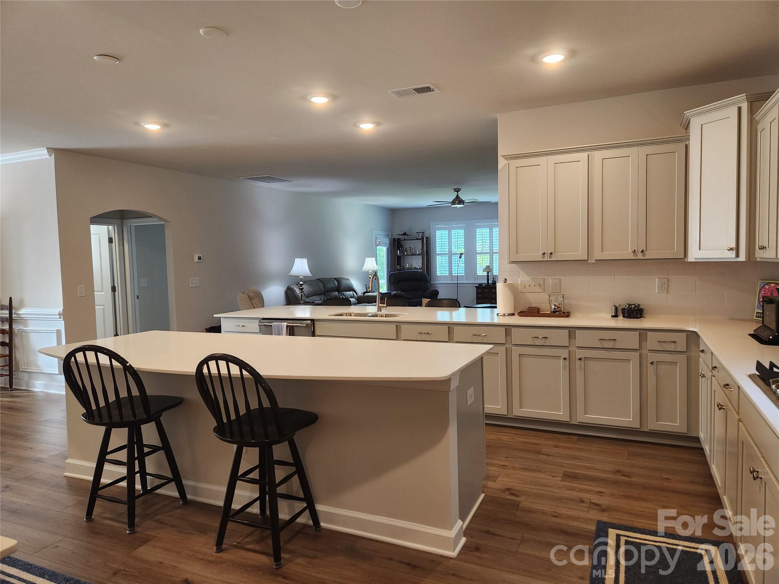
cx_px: 390
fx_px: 518
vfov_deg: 58.9
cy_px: 292
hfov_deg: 73.9
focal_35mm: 23
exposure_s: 1/120
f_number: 1.8
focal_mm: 5.4
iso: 250
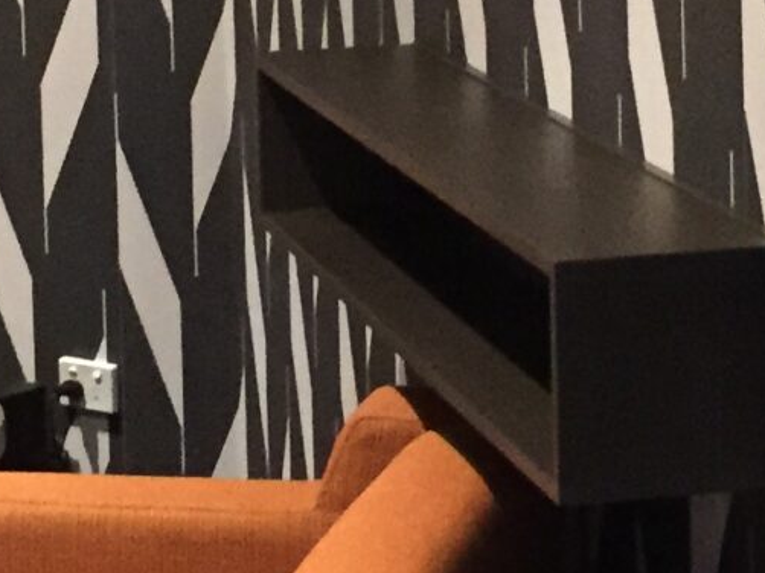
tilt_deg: -6.5
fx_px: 3269
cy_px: -84
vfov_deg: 9.9
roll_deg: +0.5
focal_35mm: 148
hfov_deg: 13.3
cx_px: 443
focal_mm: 4.15
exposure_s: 1/17
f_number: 2.2
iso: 400
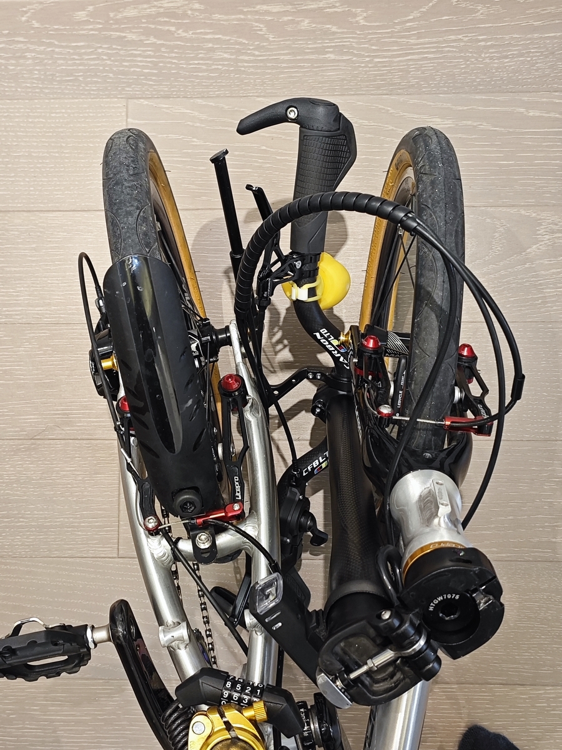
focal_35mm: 23
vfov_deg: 73.9
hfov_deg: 58.9
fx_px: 498
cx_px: 281
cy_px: 375
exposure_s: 1/69.4
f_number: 1.8
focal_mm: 5.43
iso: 320
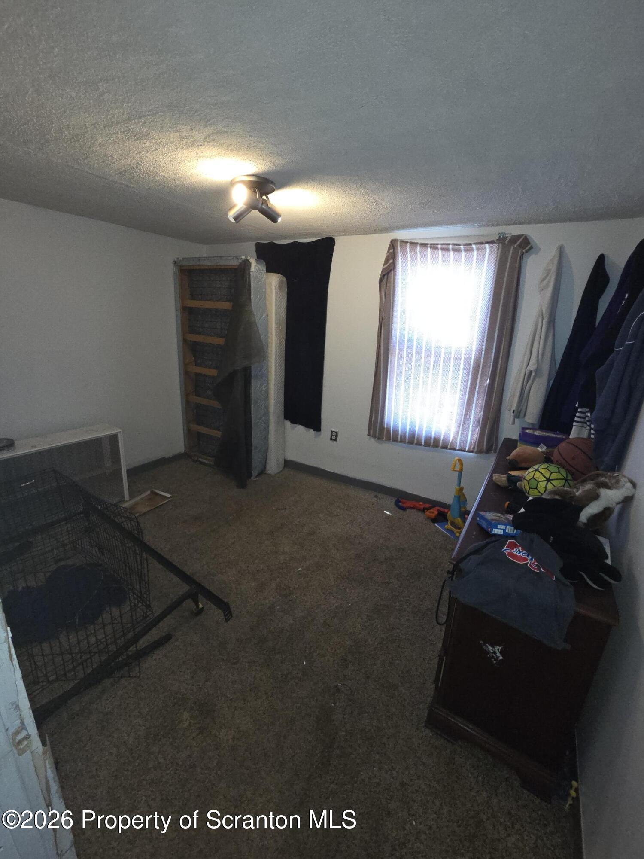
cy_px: 430
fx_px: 322
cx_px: 322
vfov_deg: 106.2
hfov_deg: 89.9
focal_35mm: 13
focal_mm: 2.2
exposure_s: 1/60
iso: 320
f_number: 2.2
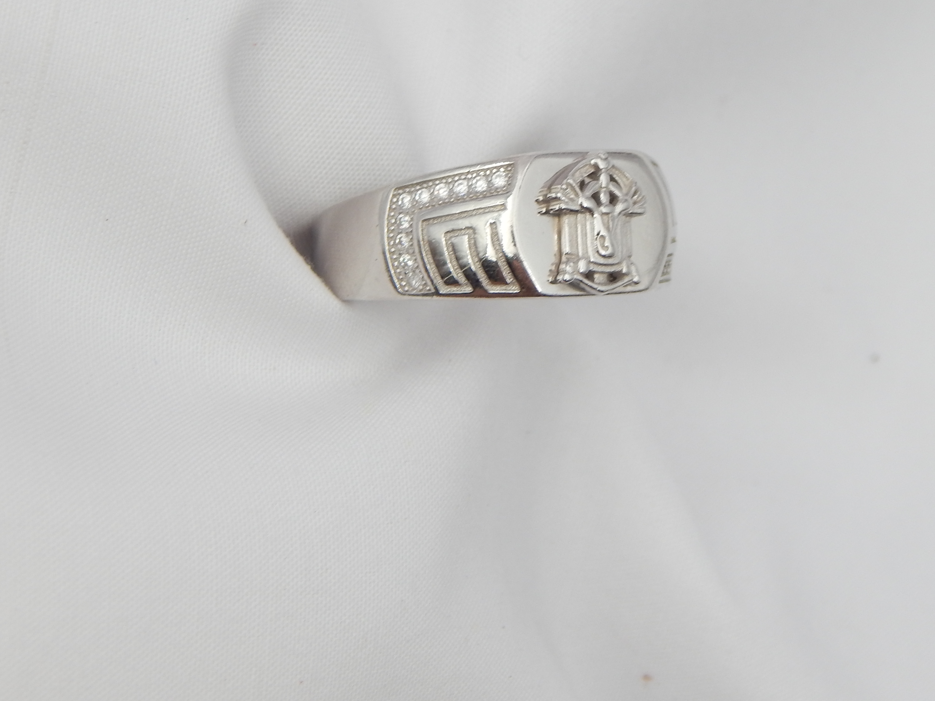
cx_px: 560
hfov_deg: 13.8
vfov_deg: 10.4
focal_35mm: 143
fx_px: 3862
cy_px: 239
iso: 125
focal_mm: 18.7
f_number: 4.5
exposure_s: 1/80
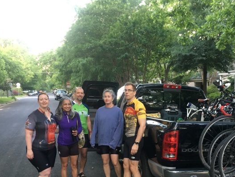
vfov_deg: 32.3
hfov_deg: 42.6
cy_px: 133
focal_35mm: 44
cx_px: 146
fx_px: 299
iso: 100
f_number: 2.2
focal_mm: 4.15
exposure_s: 1/30
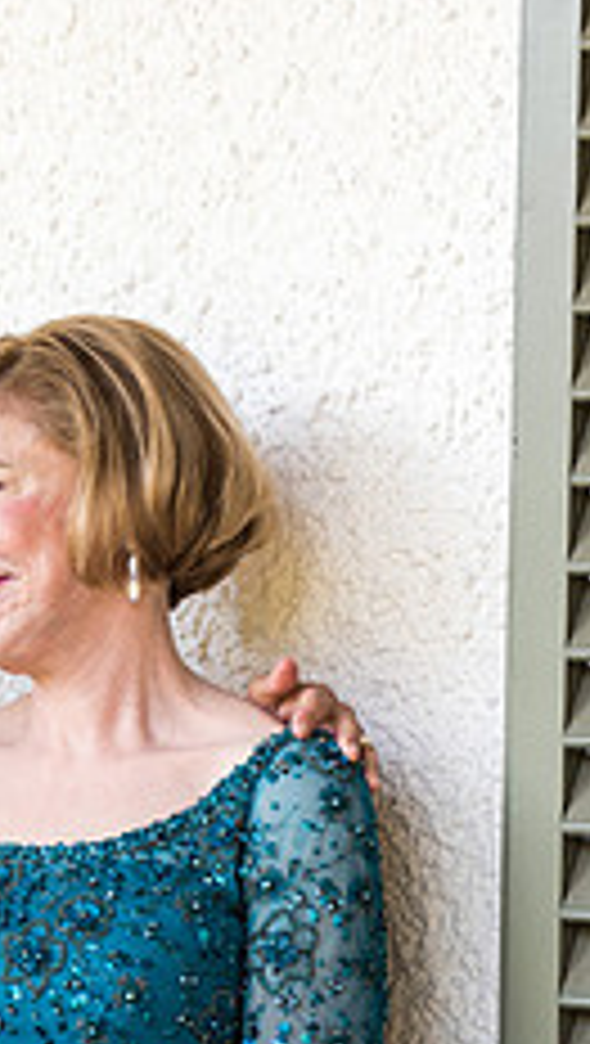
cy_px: 826
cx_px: -32
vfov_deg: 15.7
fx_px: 3772
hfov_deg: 8.9
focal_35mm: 136
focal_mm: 52
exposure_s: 1/200
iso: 100
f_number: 2.8
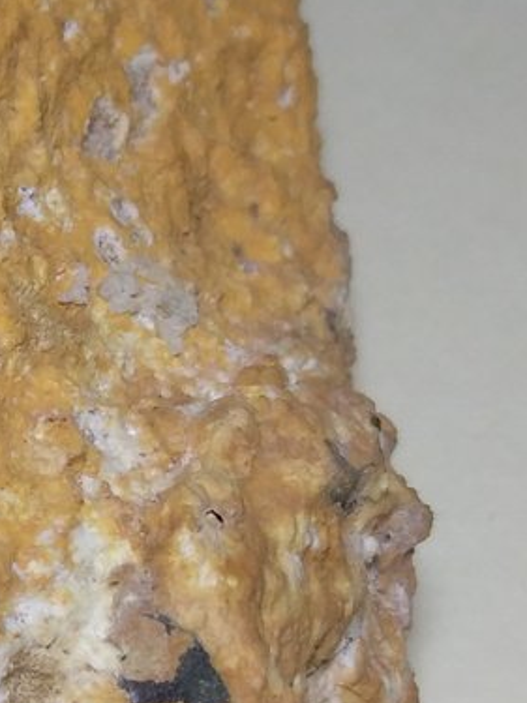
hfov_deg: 12.3
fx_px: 2254
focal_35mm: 111
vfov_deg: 17.7
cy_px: 307
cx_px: -386
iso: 153
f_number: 2
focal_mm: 3.54
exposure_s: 1/120
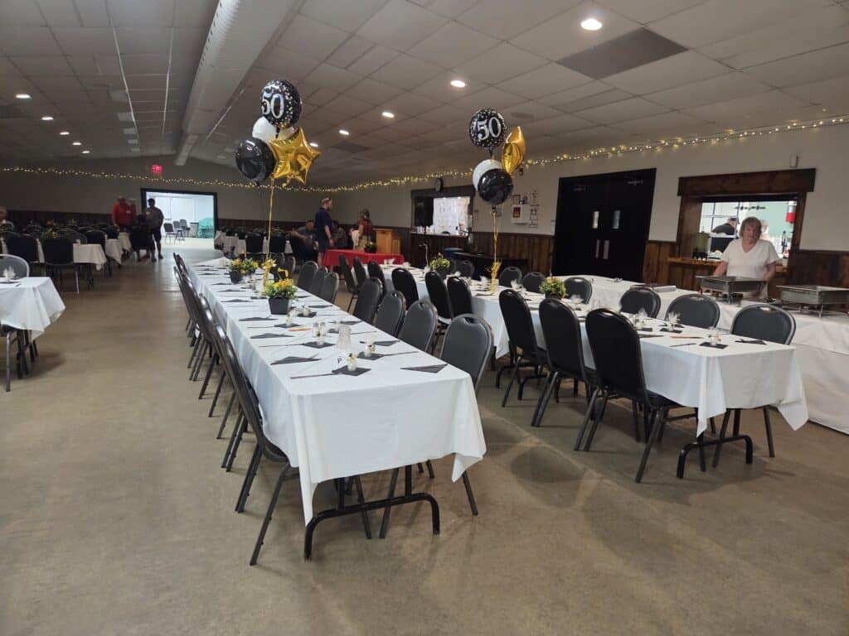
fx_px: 564
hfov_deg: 73.9
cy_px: 318
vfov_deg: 58.9
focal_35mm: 23
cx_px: 424
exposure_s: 1/120
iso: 800
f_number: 1.8
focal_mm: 5.4
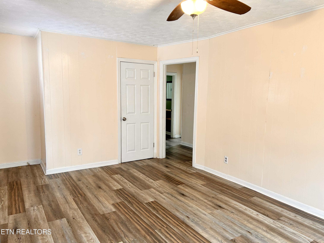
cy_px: 122
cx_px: 162
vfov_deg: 53.1
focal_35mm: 26
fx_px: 243
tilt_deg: -6.9
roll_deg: -0.7
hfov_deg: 67.3
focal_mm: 5.7
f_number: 1.5
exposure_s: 1/60
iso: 80
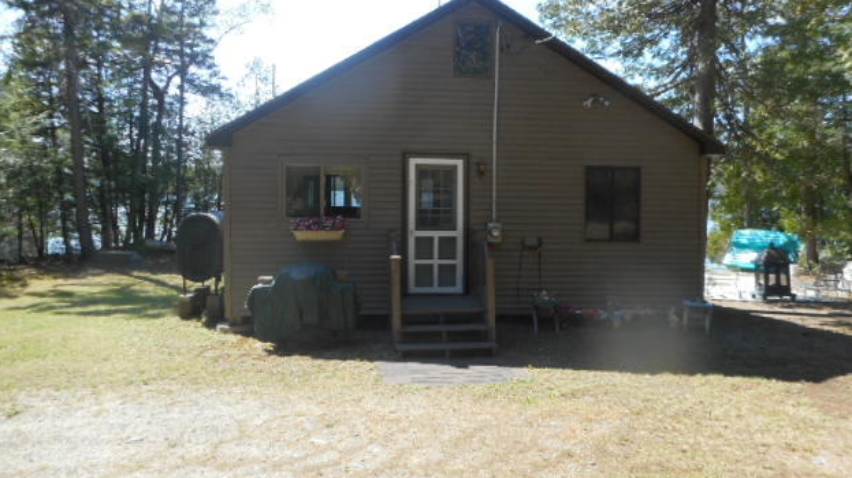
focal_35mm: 28
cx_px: 429
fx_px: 632
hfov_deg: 67.9
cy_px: 209
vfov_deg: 41.4
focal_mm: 4.5
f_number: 3.7
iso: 80
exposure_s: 1/200
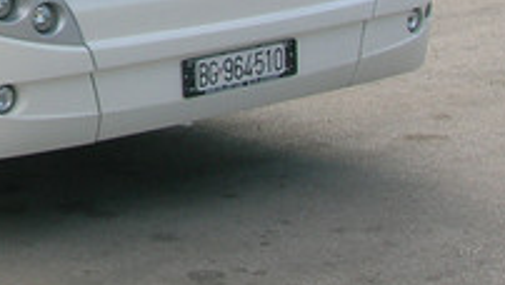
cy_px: -224
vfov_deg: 9.9
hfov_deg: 17.4
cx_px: -120
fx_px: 1568
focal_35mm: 117
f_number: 4.9
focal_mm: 5.7
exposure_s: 1/102
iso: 50
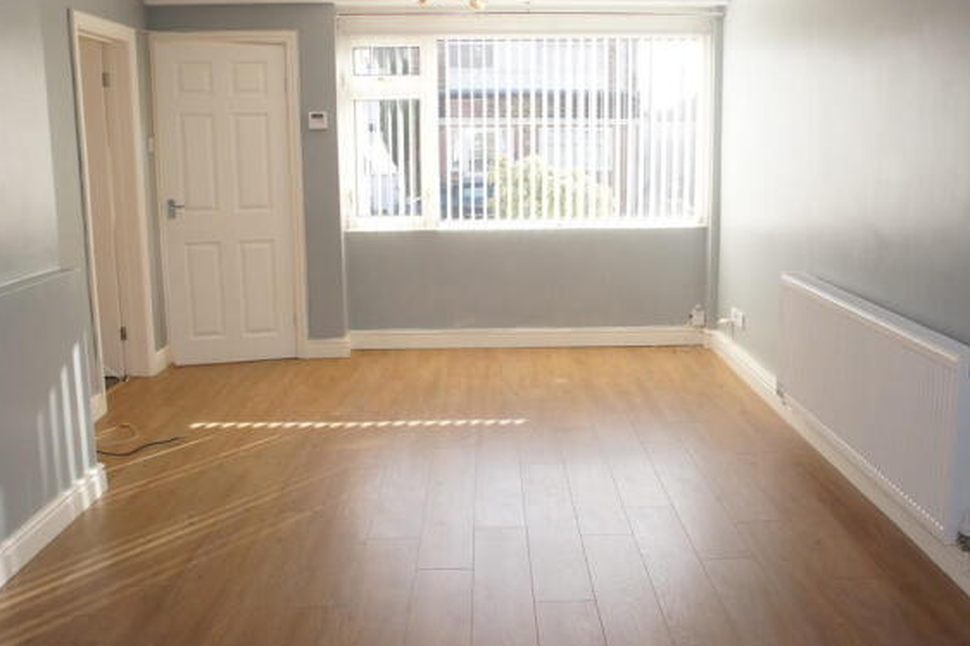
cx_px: 530
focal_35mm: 35
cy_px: 316
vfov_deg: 37.8
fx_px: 942
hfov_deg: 54.4
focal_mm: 20
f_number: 5.6
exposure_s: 1/100
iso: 200
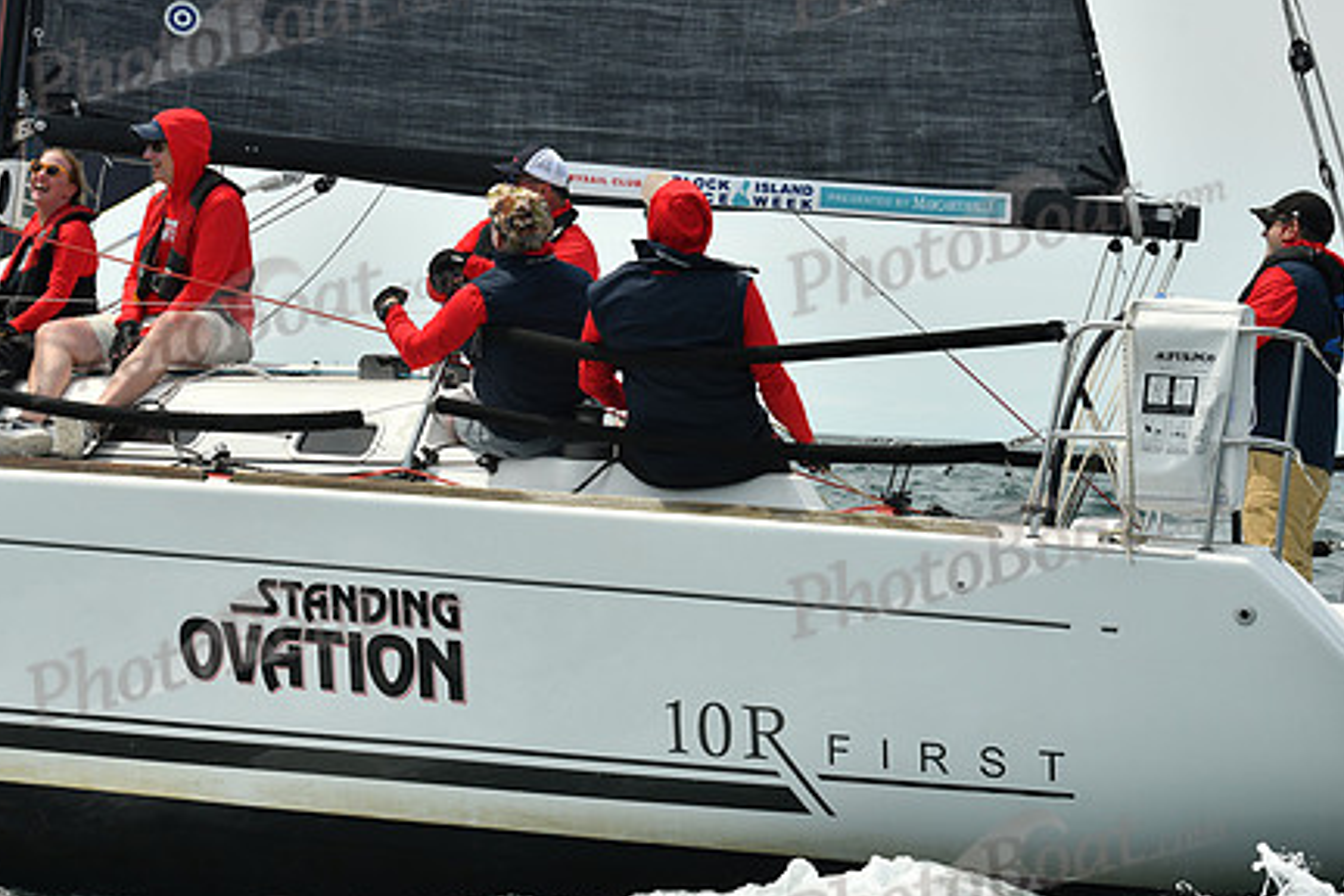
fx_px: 3509
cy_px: 440
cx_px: 628
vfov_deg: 14.6
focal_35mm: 94
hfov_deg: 21.7
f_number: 8
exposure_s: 1/1250
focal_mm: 70
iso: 320
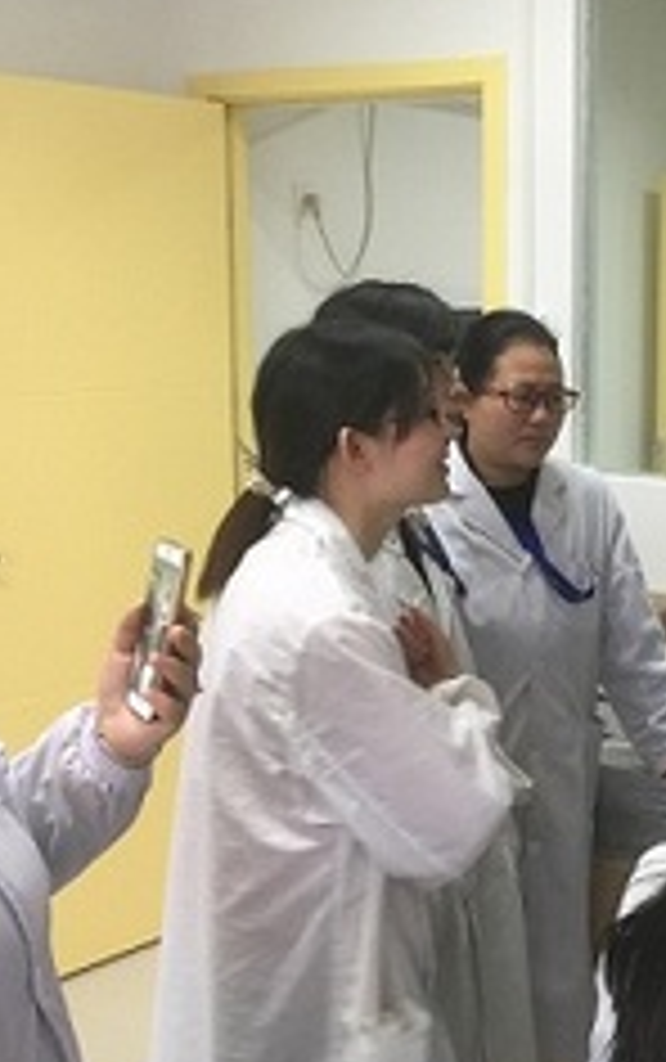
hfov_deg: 23.8
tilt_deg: -9.1
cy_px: 508
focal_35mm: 52
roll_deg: -2.2
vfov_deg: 38.8
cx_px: 666
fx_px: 1506
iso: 50
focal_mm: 4.15
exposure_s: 1/17
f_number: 2.2
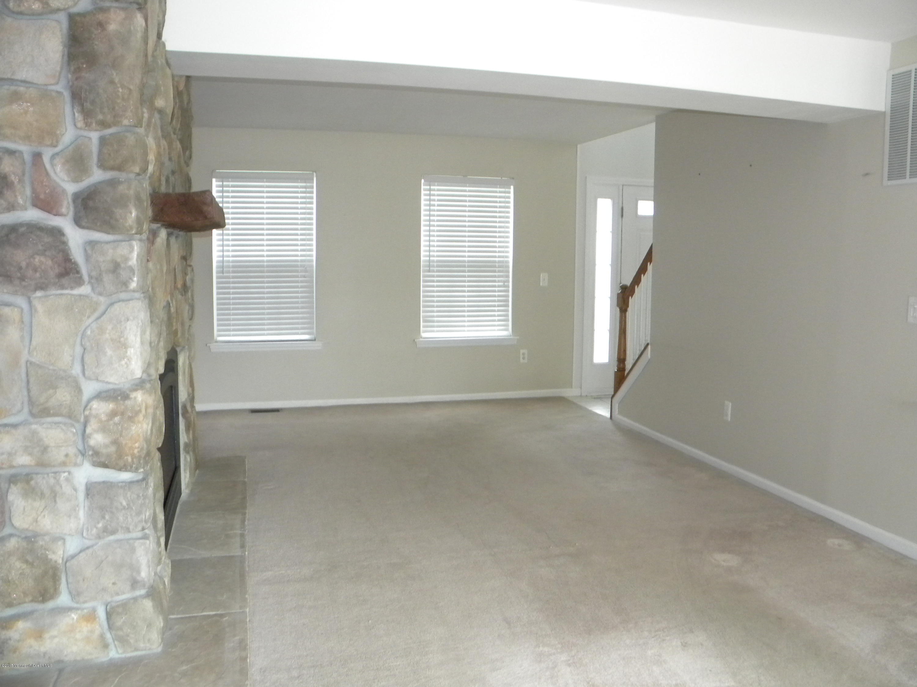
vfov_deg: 49.7
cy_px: 344
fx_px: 742
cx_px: 458
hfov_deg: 63.4
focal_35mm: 28
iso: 400
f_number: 3.5
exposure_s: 1/26.1
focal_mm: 5
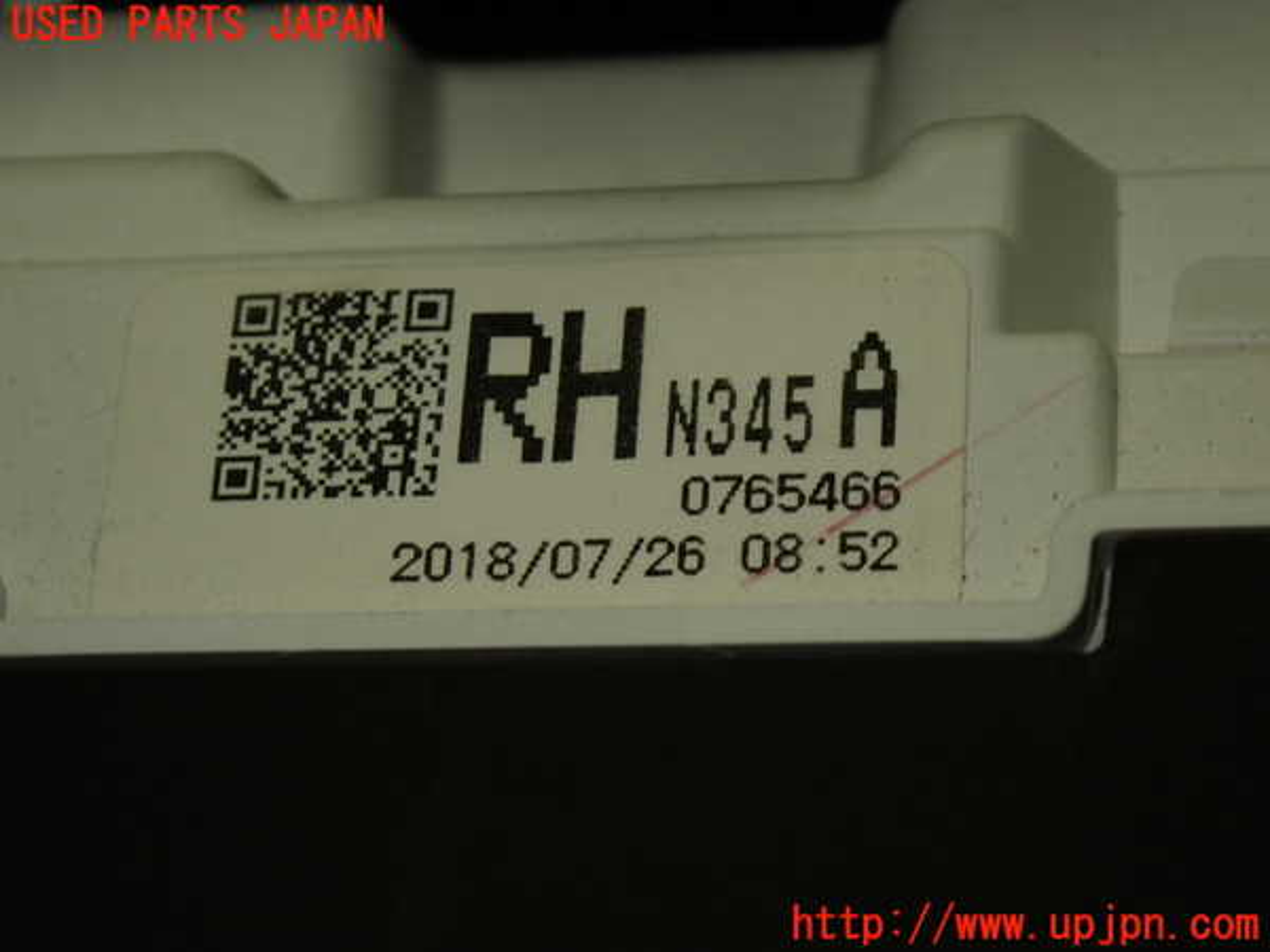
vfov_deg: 14.8
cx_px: 635
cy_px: 476
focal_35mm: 100
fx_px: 3669
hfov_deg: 19.6
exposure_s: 1/125
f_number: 4.9
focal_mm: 18
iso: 200
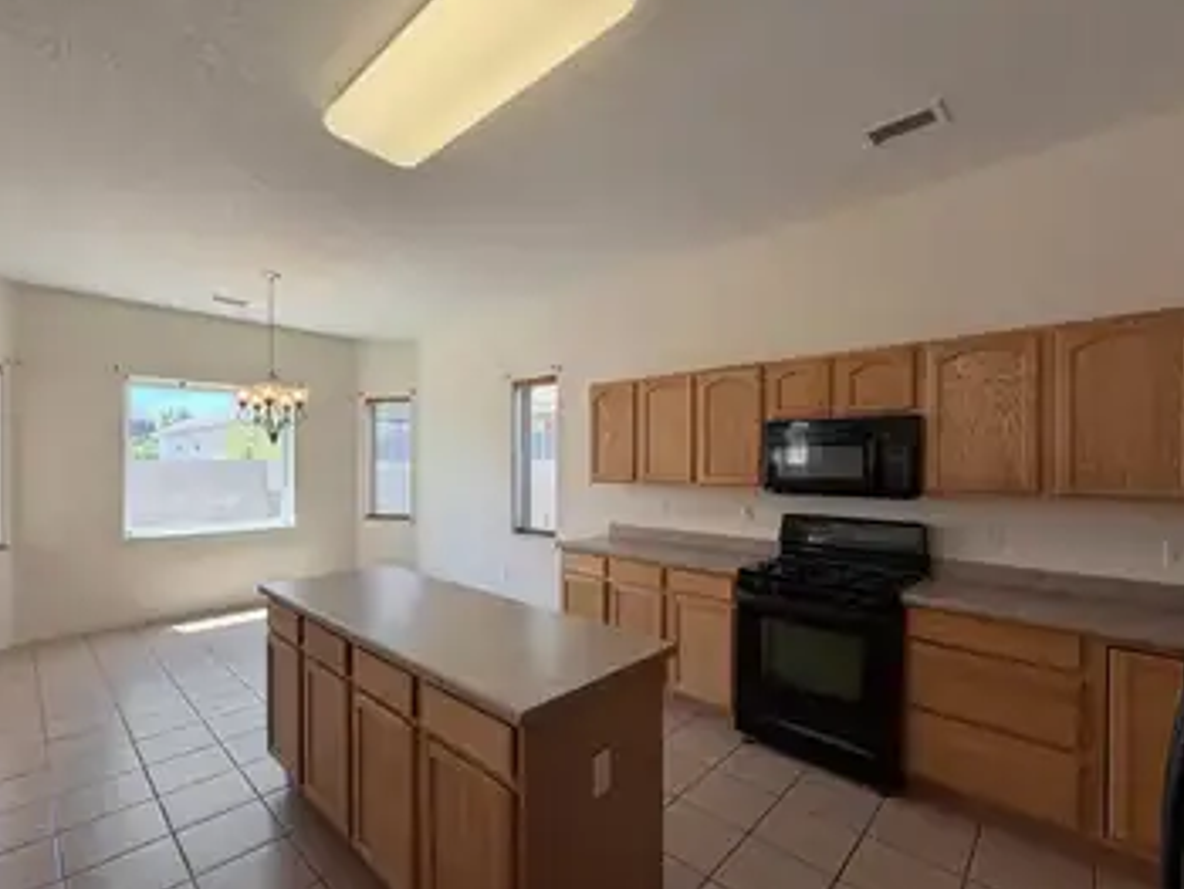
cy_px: 466
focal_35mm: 16
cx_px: 551
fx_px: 548
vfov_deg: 78.1
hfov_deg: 94.3
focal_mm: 2.22
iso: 64
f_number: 2.2
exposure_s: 1/120
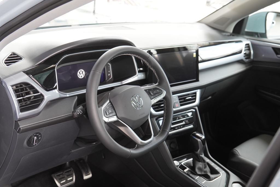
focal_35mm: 48
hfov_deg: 41.1
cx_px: 140
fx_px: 373
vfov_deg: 28.1
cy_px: 94
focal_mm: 32
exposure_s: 1/60
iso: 640
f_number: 4
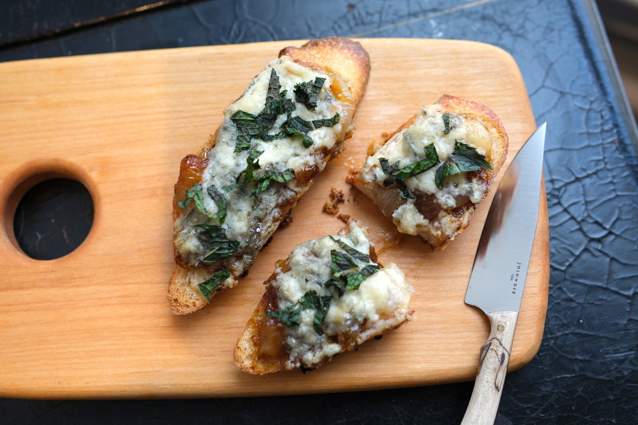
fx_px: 797
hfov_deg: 43.6
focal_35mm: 45
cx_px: 319
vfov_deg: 29.9
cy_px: 212
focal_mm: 30
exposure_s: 1/70
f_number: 2.8
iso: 125
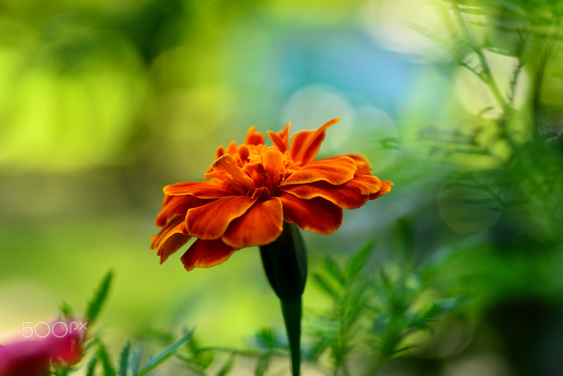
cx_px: 282
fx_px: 1408
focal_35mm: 90
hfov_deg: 22.6
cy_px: 188
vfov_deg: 15.2
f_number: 6.7
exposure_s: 1/125
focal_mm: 90
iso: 200
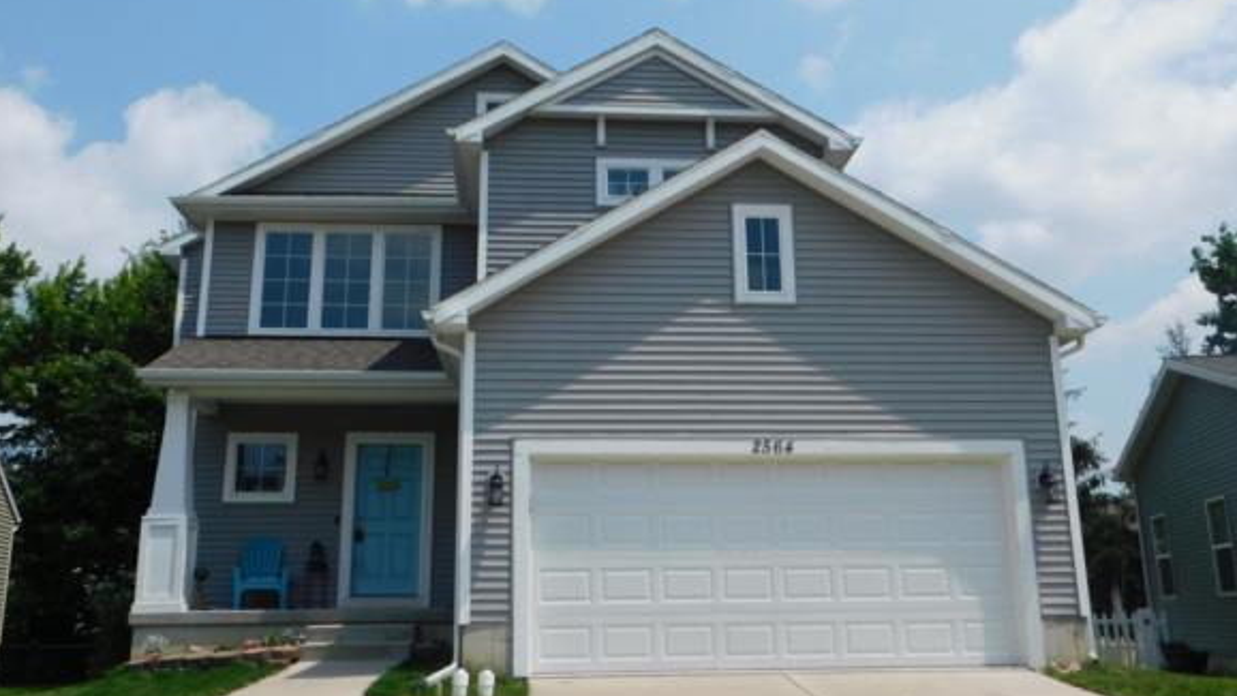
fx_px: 1082
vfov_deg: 35.6
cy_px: 334
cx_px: 616
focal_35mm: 33
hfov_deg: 59.5
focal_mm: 5.3
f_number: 6.4
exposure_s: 1/640
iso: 125
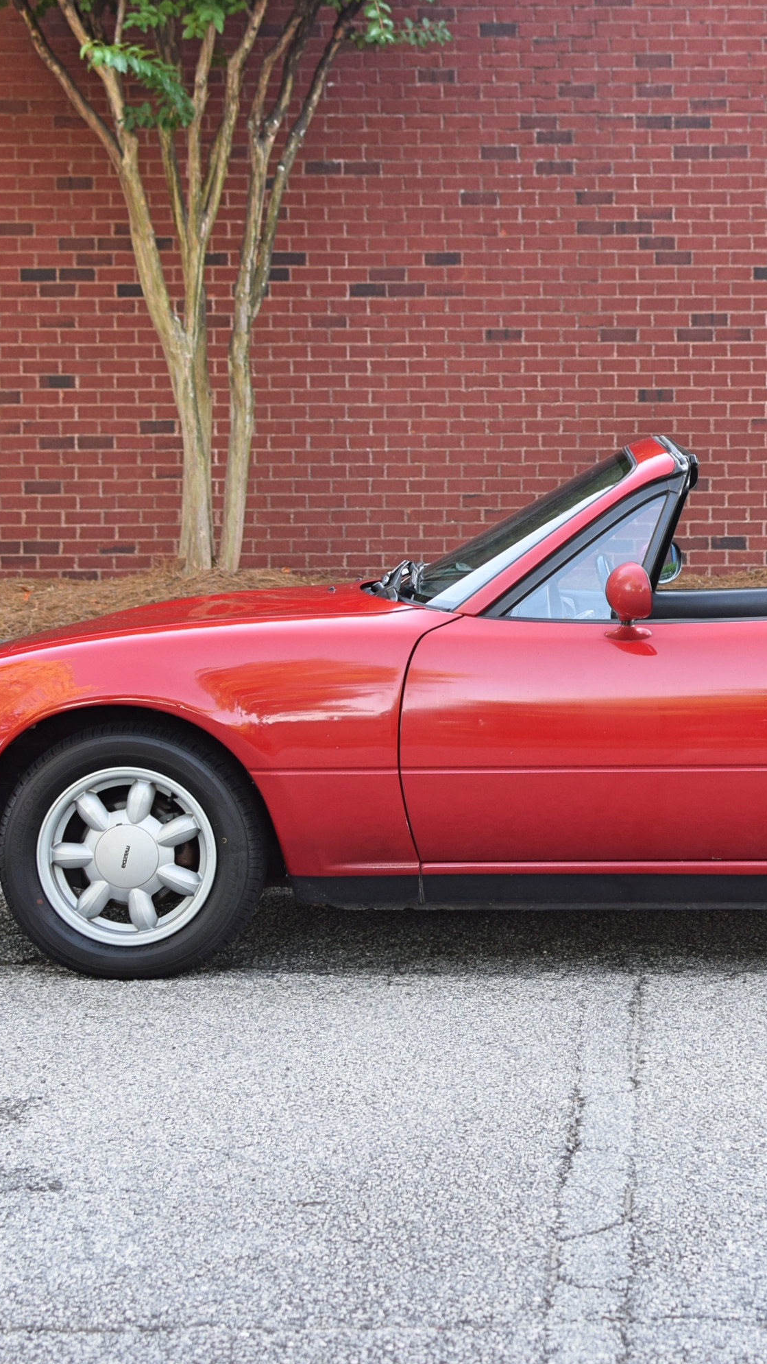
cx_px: 686
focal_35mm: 83
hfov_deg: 14.5
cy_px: 684
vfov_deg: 25.7
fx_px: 2993
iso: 400
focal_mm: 35
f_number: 4.5
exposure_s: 1/80
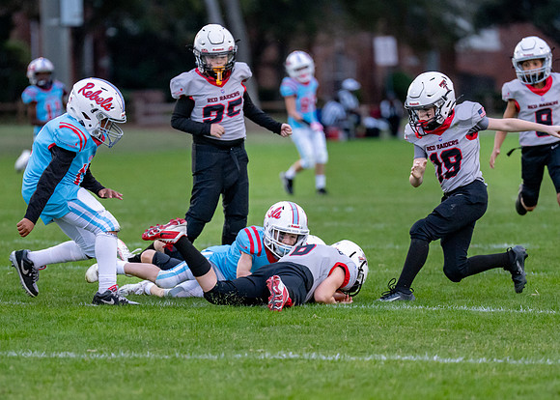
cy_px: 294
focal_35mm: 371
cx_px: 256
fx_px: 5901
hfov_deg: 5.4
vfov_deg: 3.9
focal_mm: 200
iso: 2000
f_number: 2.8
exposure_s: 1/1000
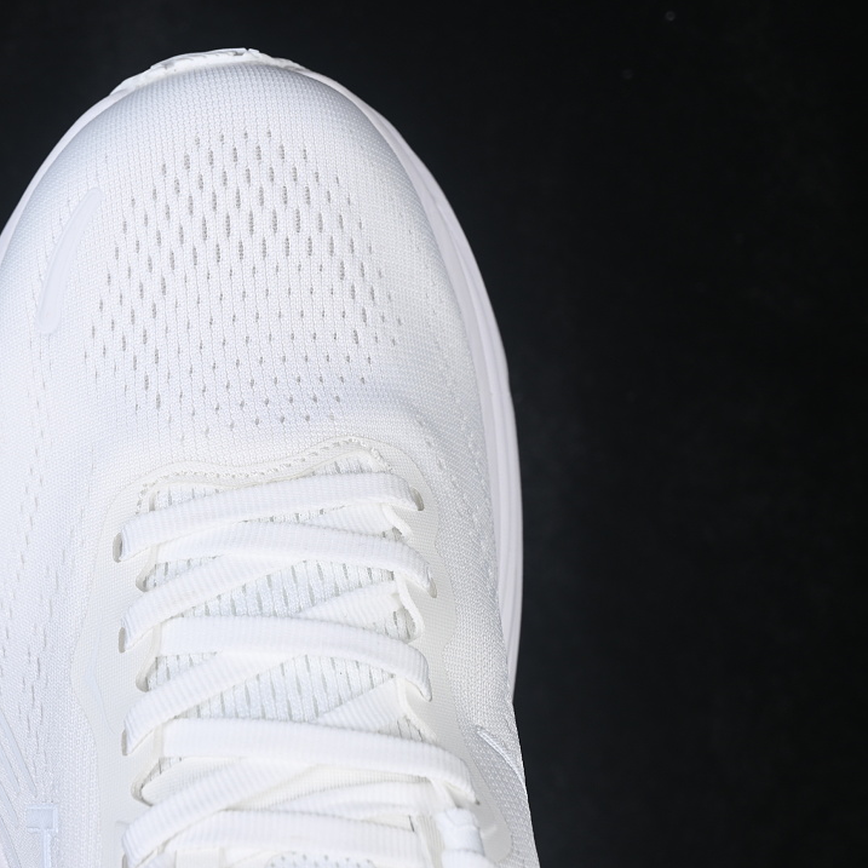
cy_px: 433
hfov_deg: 18.0
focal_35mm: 96
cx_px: 228
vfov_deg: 18.1
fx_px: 2723
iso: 160
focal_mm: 50
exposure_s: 1/60
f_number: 8
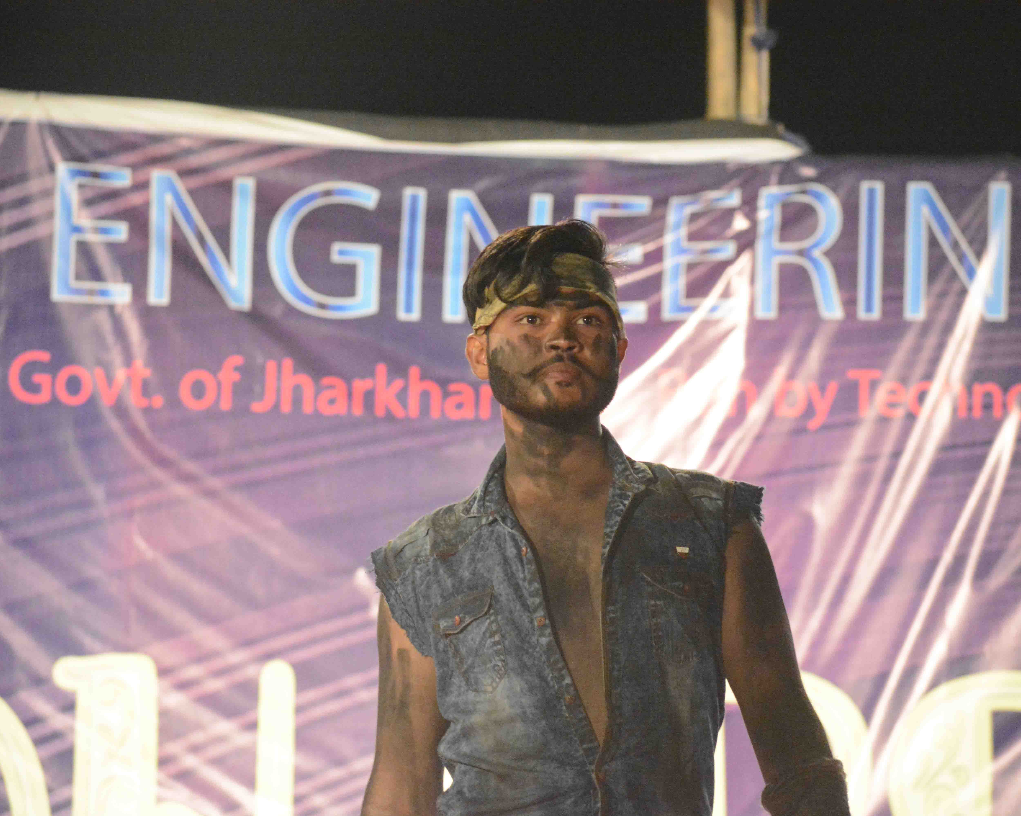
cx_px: 555
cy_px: 409
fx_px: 6907
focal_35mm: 229
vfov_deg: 6.8
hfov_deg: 8.5
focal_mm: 135
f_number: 4.8
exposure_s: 1/500
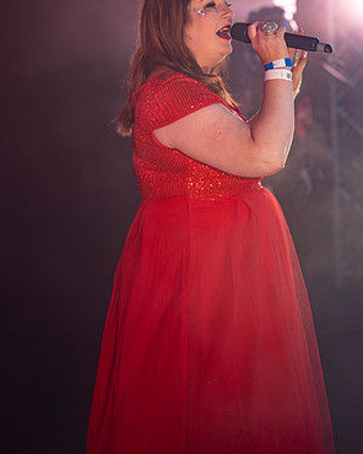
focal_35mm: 97
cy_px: 179
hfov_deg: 15.9
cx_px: 181
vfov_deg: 19.7
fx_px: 1303
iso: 125
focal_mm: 85
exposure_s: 1/200
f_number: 3.2
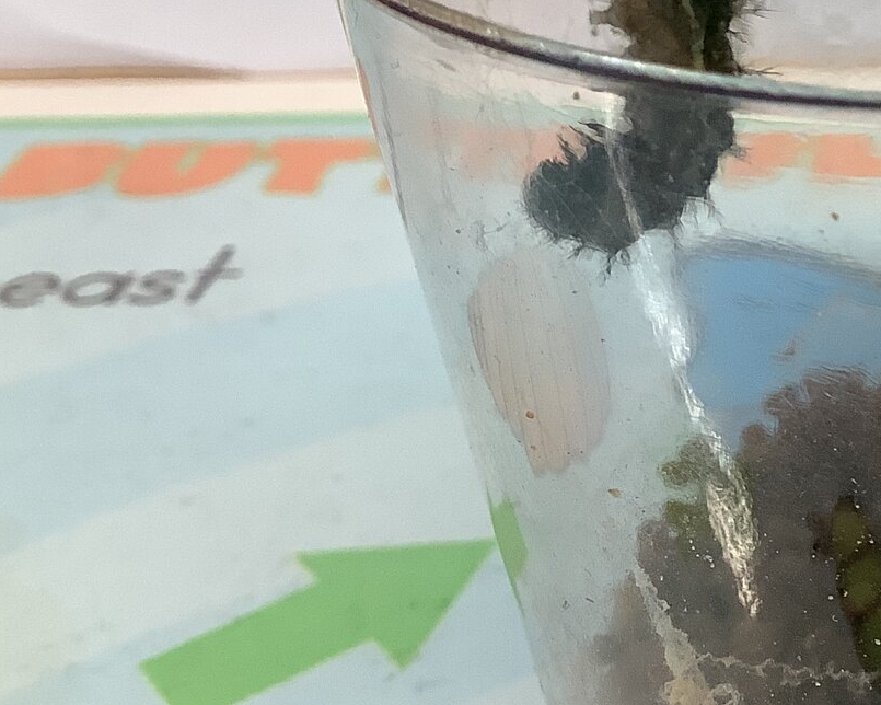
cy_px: 208
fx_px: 2008
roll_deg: +1.7
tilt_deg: -28.6
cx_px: 1065
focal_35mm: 77
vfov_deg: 19.8
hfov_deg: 22.7
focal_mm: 3.3
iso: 100
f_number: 2.4
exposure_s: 1/50
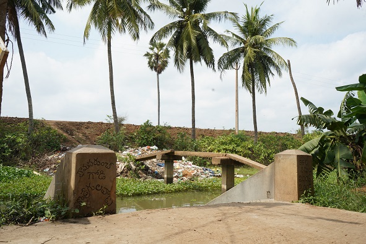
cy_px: 122
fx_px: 285
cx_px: 183
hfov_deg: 65.5
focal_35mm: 28
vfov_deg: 46.4
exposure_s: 1/100
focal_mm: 28
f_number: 11
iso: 100
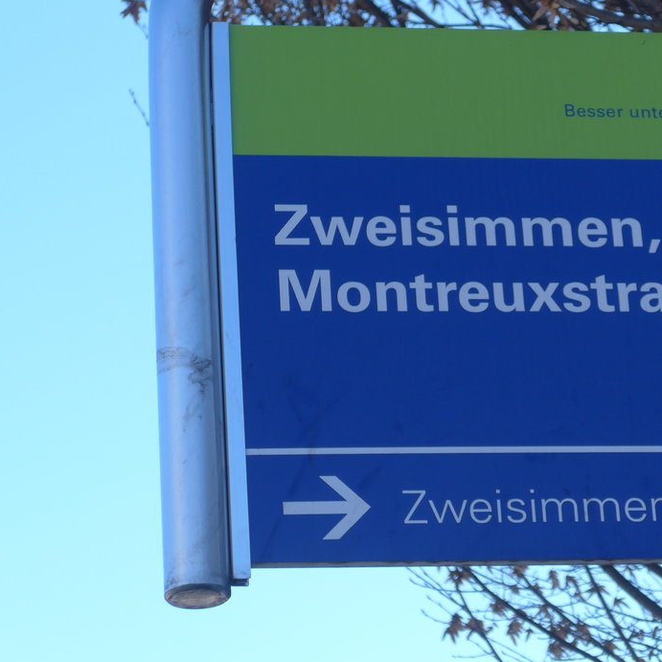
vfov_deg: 11.1
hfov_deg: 11.0
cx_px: 524
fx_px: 3419
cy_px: 317
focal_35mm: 158
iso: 80
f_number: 4.8
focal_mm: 20.4
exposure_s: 1/250
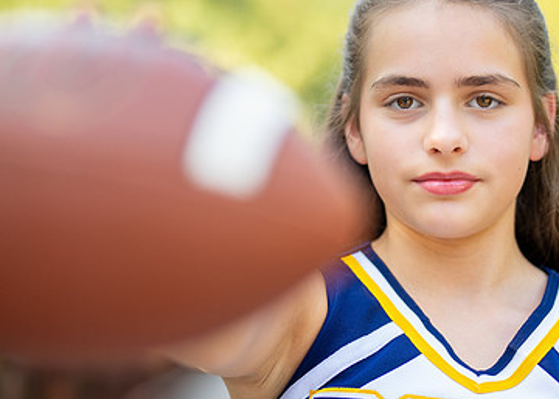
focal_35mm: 109
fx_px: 1730
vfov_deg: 13.2
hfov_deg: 18.2
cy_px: 213
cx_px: 444
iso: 100
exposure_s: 1/640
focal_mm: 50
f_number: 1.2
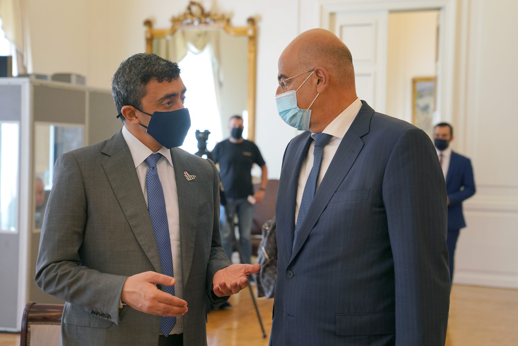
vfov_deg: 20.3
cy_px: 173
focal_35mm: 67
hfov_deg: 30.1
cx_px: 259
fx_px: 964
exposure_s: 1/160
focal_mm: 67
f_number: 4
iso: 1250
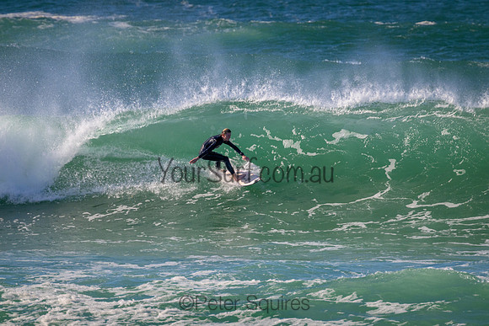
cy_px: 163
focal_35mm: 800
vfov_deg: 1.7
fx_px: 10869
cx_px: 244
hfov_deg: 2.6
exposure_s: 1/2000
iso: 1400
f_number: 11
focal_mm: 800
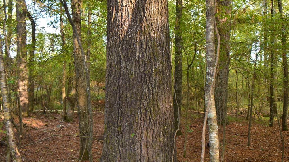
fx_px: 245
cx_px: 145
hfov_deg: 61.0
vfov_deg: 36.6
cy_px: 71
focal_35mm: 32
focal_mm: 20
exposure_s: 1/50
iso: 200
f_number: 5
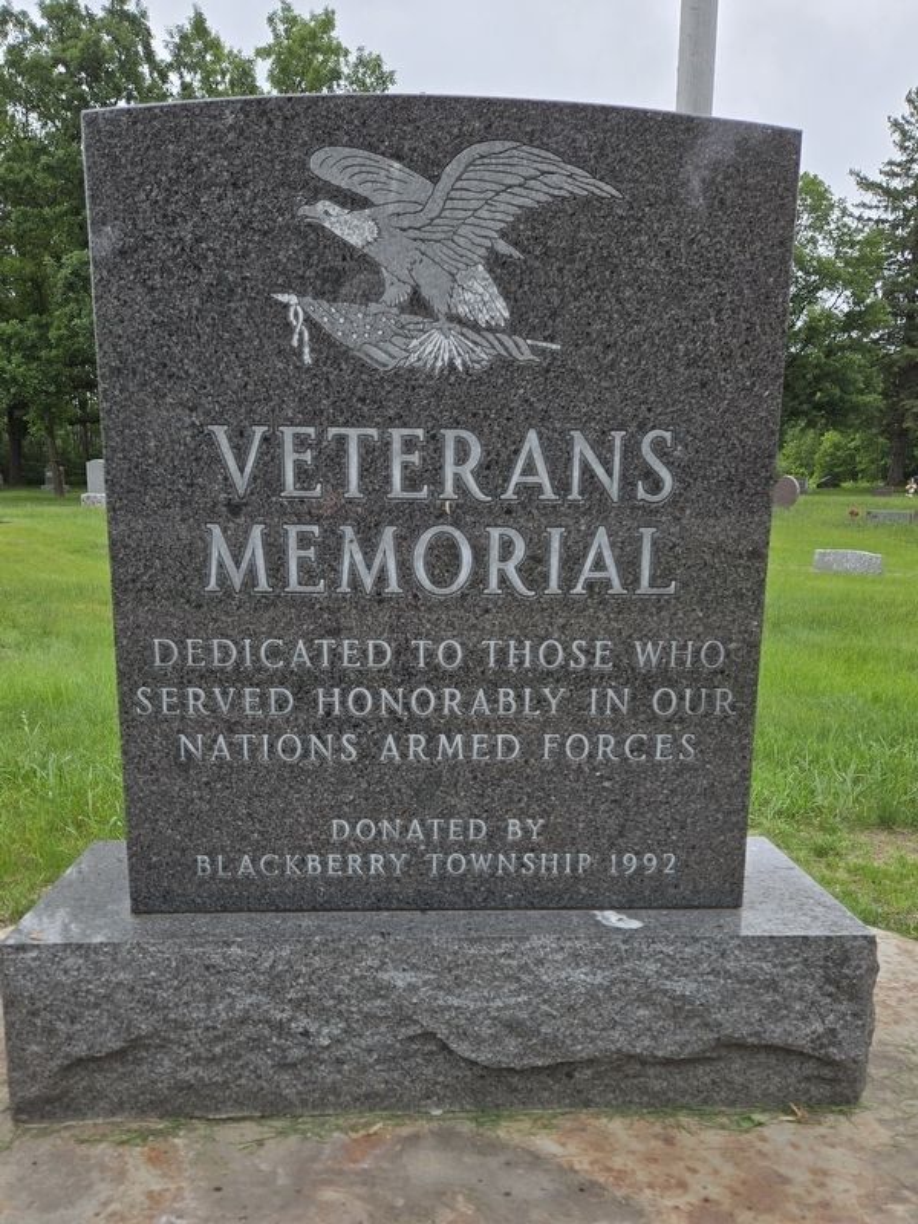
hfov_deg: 58.9
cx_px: 459
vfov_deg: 73.9
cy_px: 612
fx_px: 813
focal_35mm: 23
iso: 25
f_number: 1.8
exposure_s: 1/323
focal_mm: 5.4
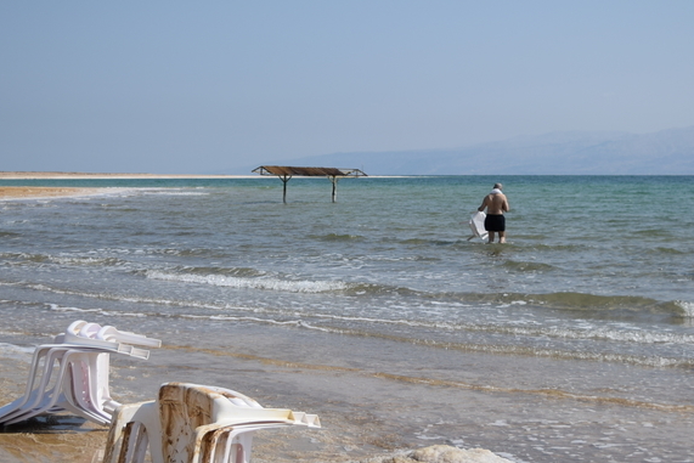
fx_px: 1350
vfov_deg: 19.5
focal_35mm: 70
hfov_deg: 28.8
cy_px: 256
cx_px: 349
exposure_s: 1/2000
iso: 100
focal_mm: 26
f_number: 4
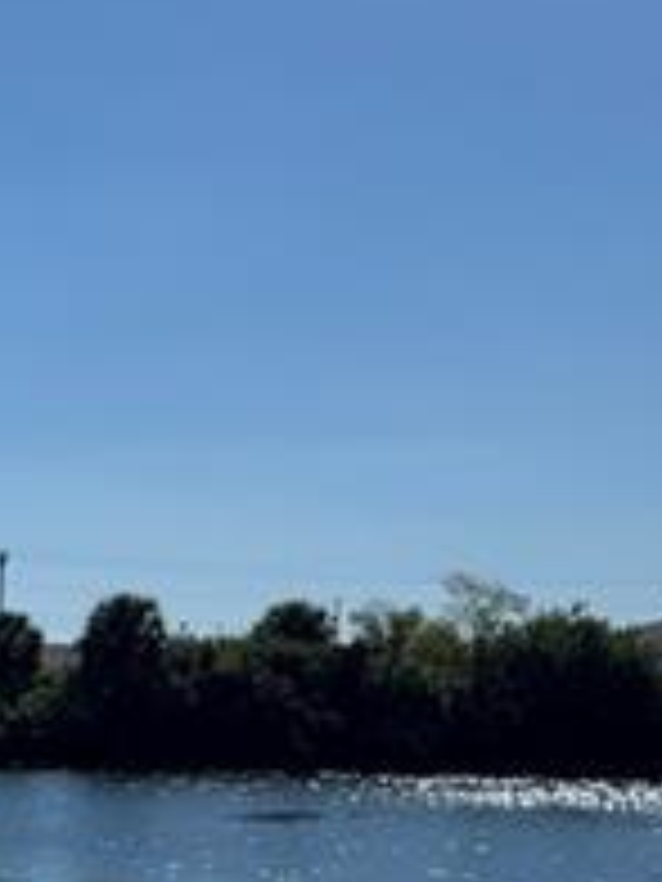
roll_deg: -2.6
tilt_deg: -2.0
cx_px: -113
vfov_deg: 20.5
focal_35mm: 94
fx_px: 2397
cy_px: 760
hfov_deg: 15.2
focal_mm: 6.76
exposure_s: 1/12346
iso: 80
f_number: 1.78
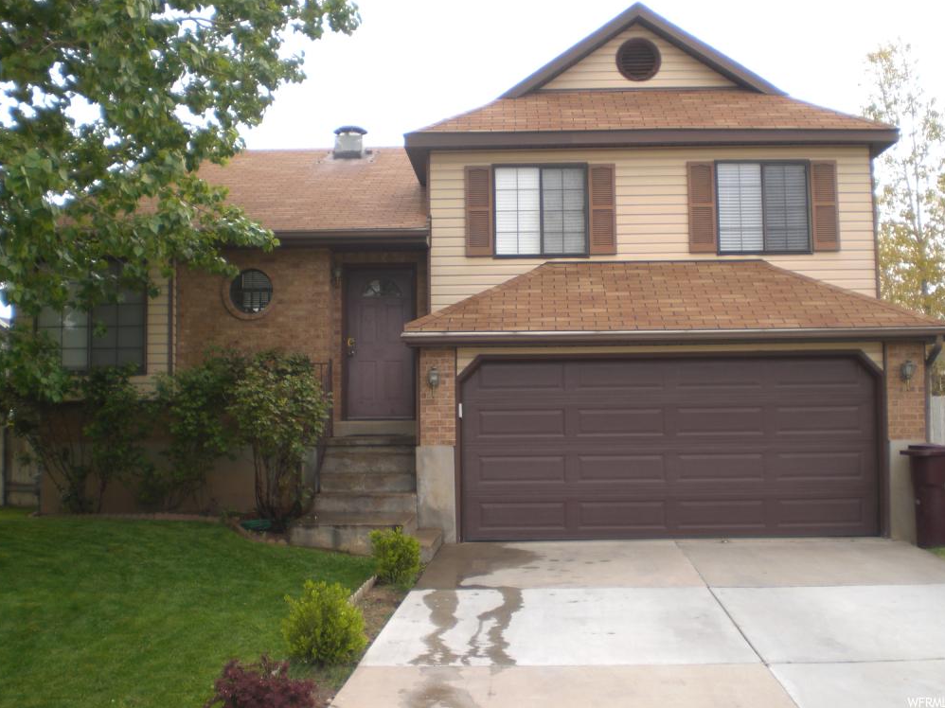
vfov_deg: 36.8
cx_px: 472
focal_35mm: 39
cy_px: 345
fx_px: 1064
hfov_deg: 47.9
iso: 50
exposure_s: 1/160
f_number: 3.1
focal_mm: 6.3
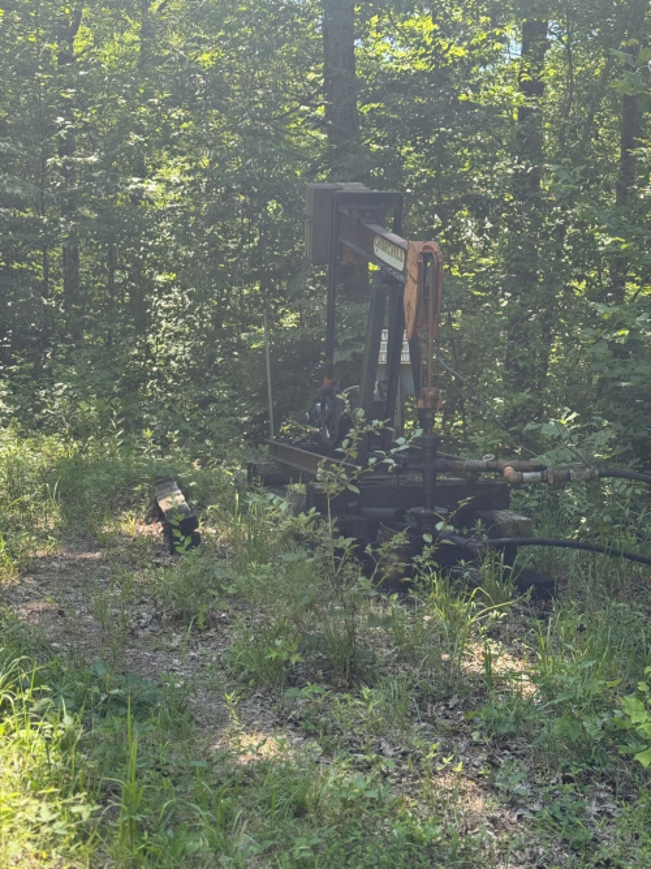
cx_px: 326
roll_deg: +0.4
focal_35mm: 48
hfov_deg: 30.3
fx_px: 1204
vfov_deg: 39.7
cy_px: 434
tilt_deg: -6.6
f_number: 1.78
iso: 64
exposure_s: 1/368
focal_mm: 6.76
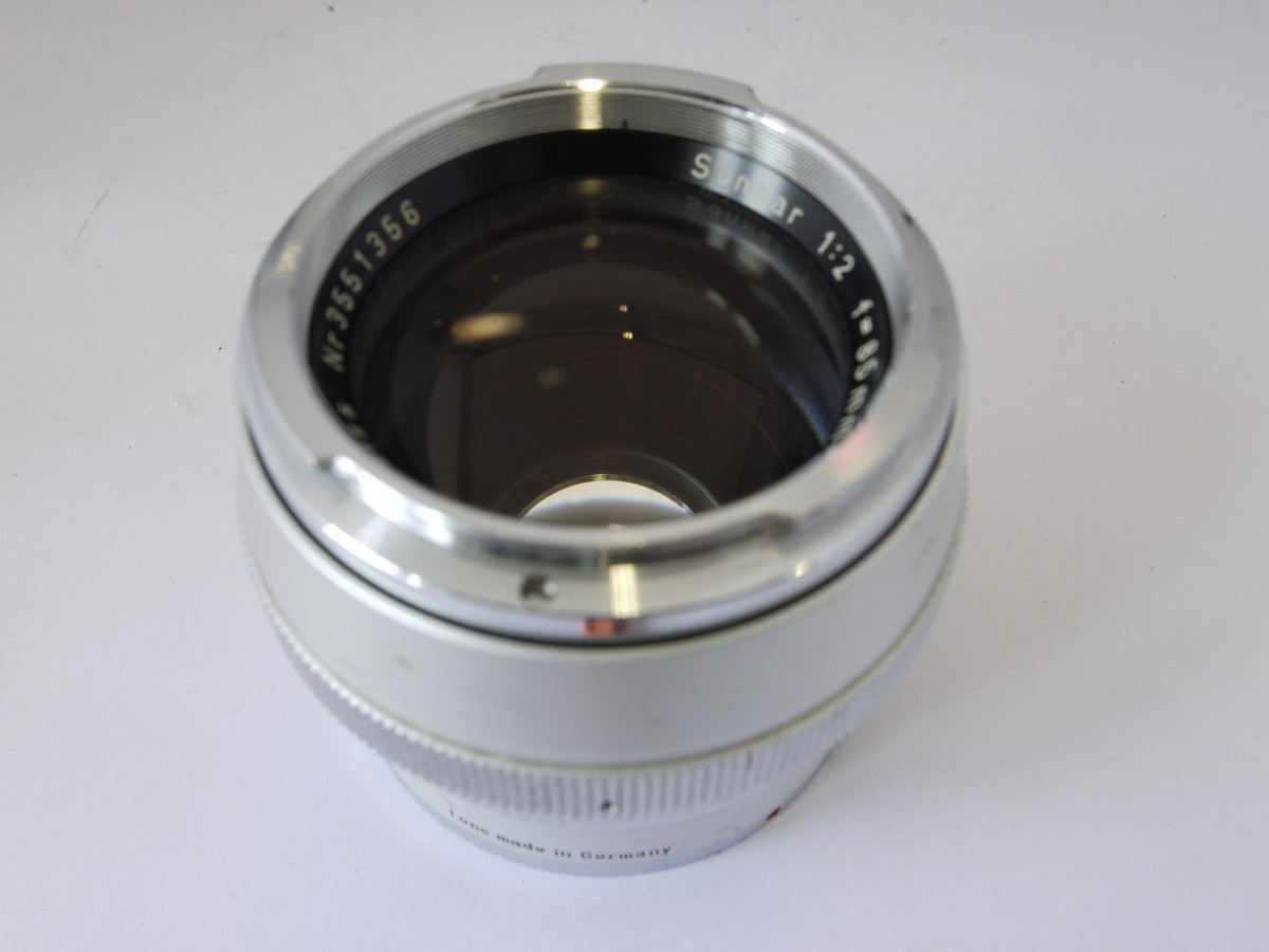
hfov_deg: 49.0
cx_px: 634
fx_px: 1393
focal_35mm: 38
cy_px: 476
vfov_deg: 37.7
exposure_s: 1/25
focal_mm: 19
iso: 400
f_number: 9
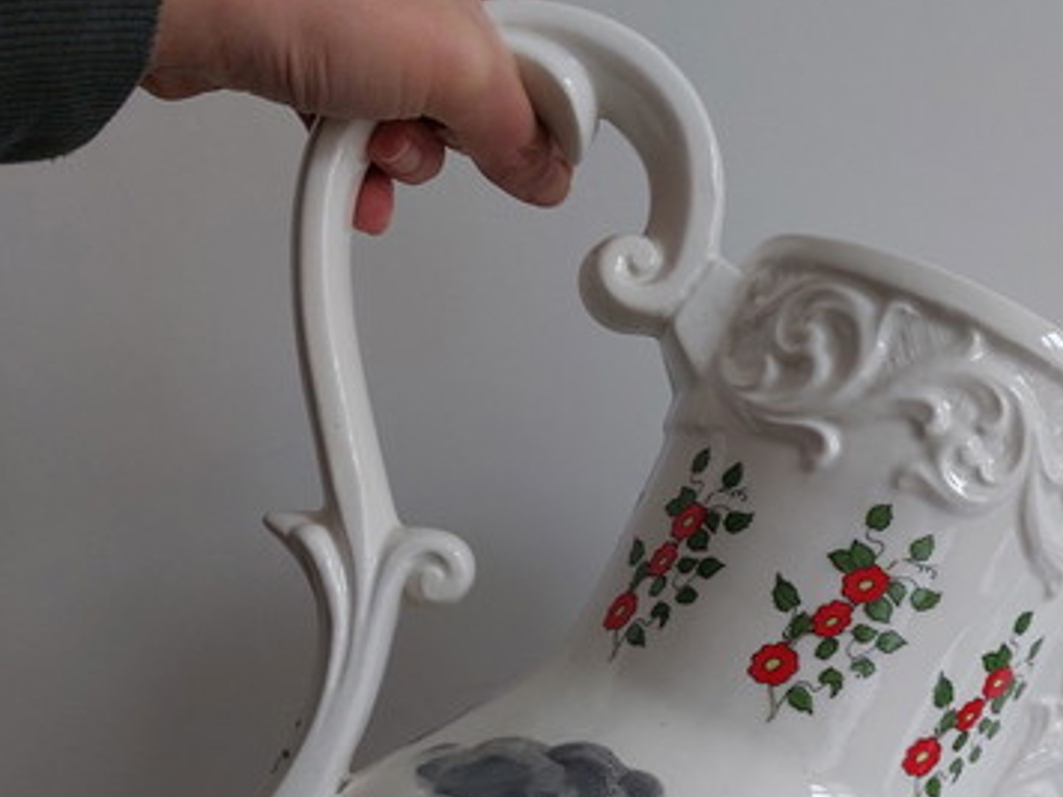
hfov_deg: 40.7
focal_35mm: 46
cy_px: 715
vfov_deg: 30.2
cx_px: 708
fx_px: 1413
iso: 320
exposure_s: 1/50
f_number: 1.8
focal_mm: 5.23
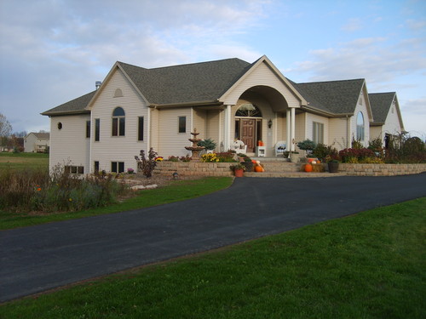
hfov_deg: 52.6
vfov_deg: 40.7
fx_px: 431
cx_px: 213
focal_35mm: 35
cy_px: 160
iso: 50
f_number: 2.8
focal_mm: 5.8
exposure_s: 1/350
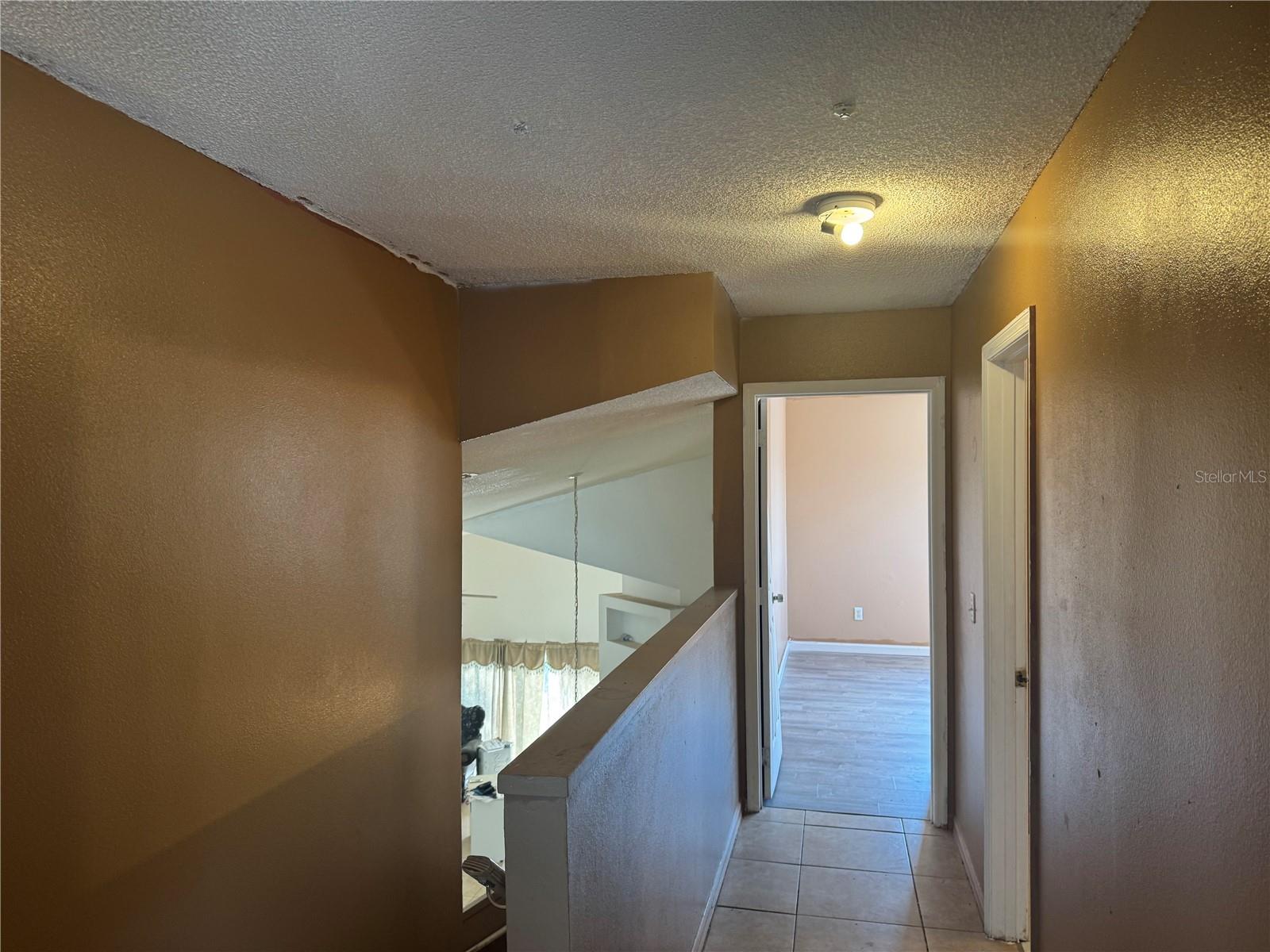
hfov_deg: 71.6
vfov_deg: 56.8
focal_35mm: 24
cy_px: 476
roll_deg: -0.4
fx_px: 881
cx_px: 635
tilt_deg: -1.1
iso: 100
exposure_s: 1/60
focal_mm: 6.76
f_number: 1.78
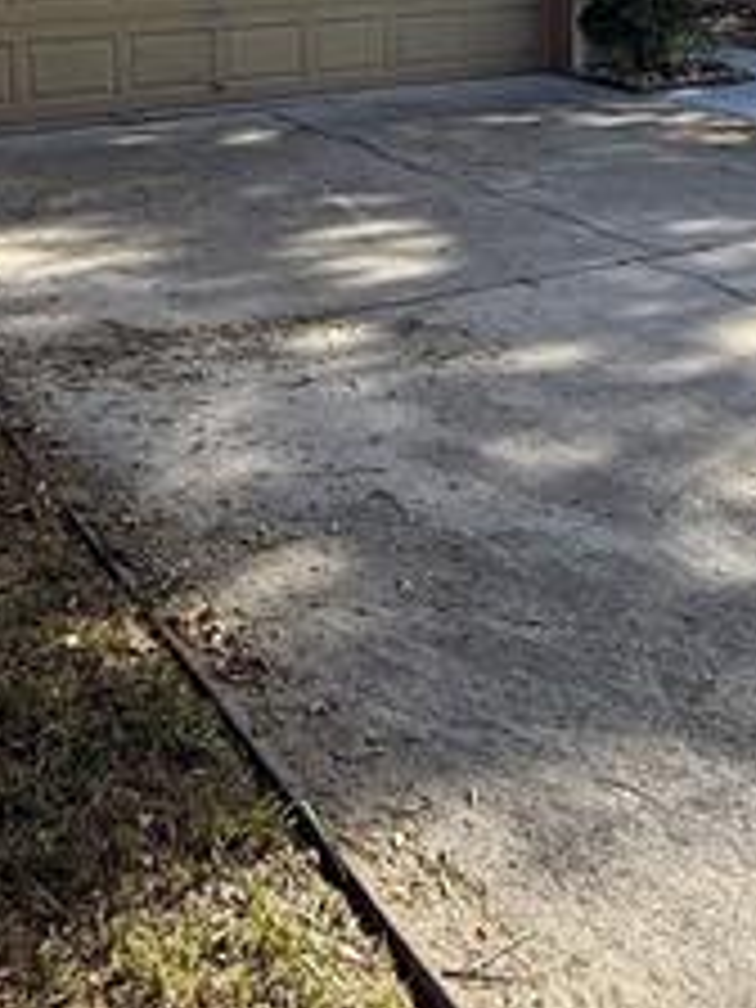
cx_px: 252
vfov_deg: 36.2
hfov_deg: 30.0
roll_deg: +1.3
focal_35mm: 48
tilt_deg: -6.9
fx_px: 1398
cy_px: 32
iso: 64
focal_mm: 2.22
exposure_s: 1/734
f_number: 2.2
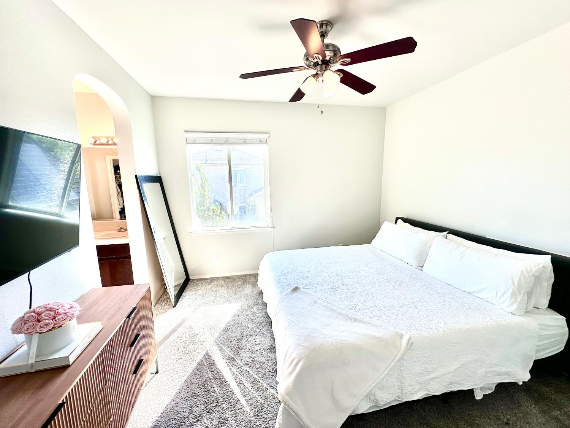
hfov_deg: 102.1
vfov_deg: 85.7
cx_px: 285
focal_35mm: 14
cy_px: 214
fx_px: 231
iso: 40
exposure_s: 1/166
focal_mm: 2.22
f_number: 2.2
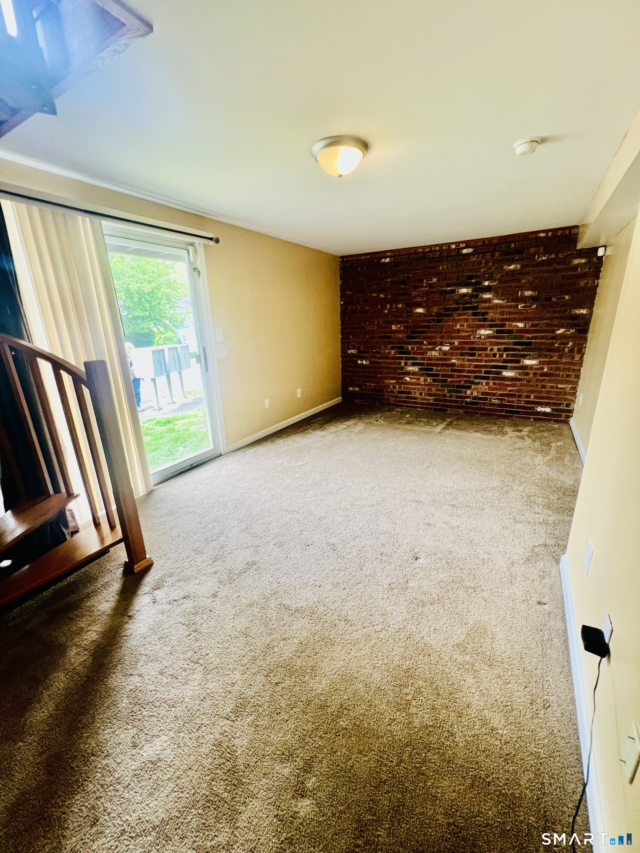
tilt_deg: -17.1
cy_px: 426
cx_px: 320
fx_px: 320
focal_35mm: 13
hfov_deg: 89.9
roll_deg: +1.6
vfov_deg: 106.2
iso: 160
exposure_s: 1/60
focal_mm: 1.57
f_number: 1.8
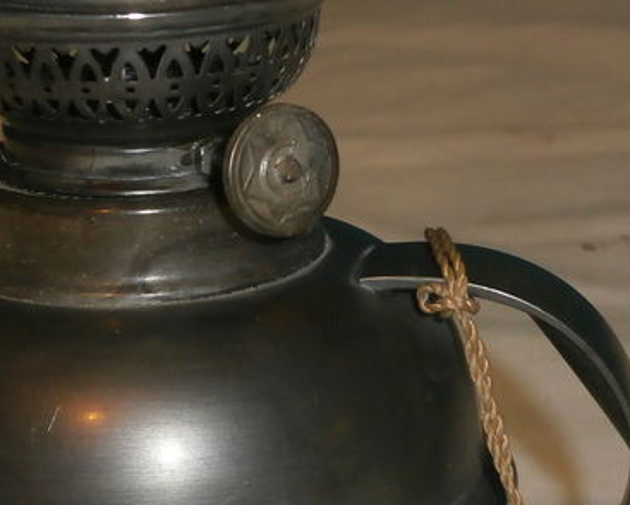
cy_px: 380
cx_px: 252
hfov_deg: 15.4
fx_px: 2332
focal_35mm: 125
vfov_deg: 12.3
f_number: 3.4
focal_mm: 8.3
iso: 200
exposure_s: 1/40
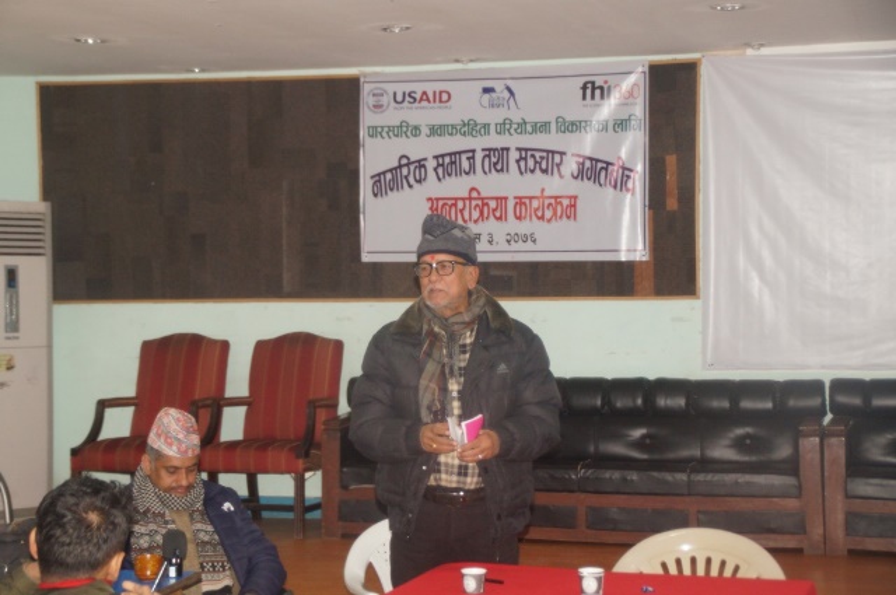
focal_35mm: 75
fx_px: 1864
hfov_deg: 27.0
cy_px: 298
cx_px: 448
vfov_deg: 18.1
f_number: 4.5
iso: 1250
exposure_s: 1/60
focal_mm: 50
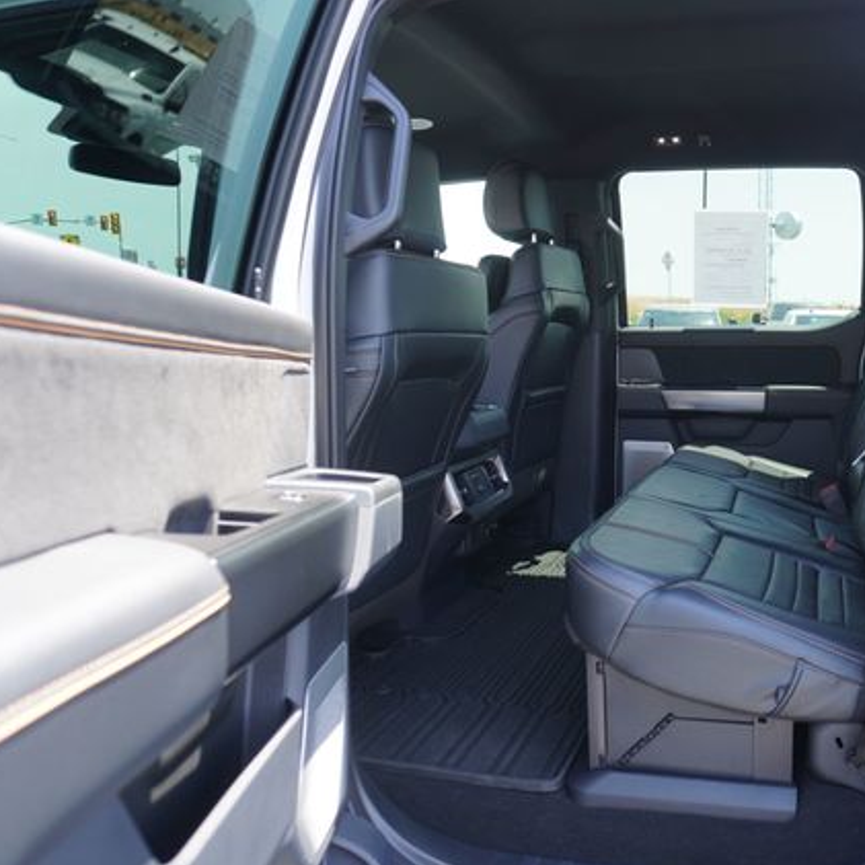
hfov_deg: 51.0
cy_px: 438
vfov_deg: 52.5
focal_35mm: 31
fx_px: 876
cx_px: 612
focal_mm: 16
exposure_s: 1/80
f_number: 4
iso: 100
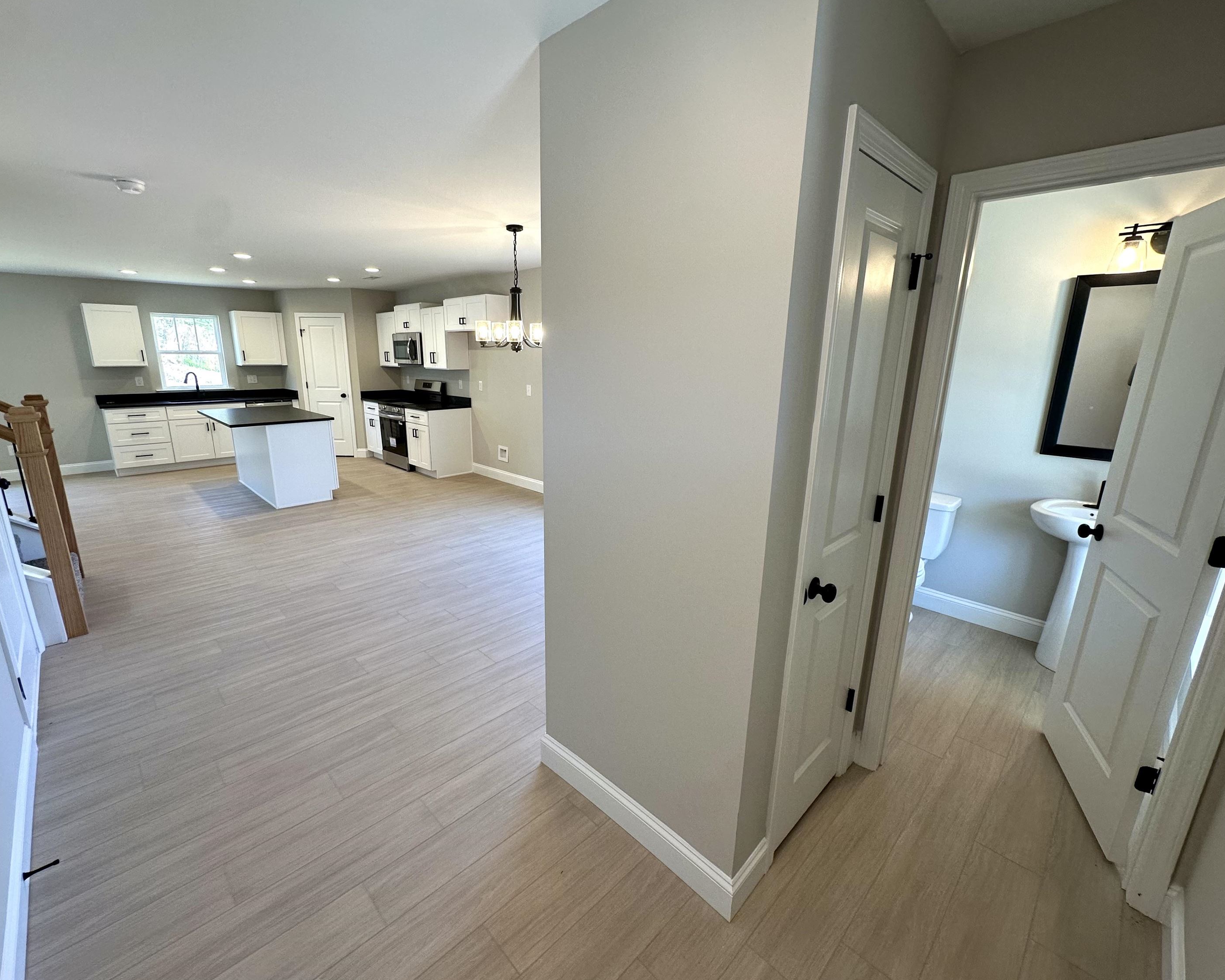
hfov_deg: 96.7
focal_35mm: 15
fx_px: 544
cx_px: 584
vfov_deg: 84.0
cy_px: 488
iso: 125
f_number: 2.2
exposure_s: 1/120
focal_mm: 2.22
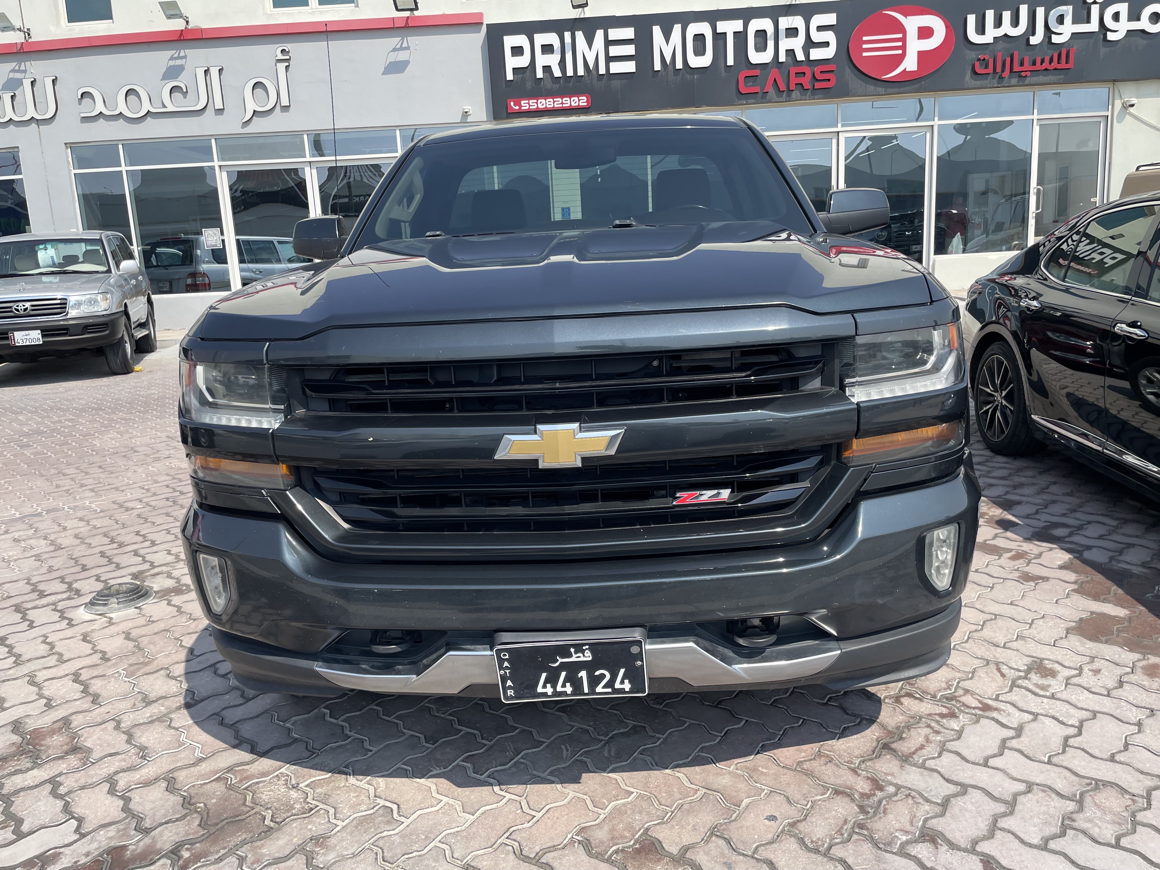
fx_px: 871
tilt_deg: -10.3
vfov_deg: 53.1
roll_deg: +2.4
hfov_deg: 67.3
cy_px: 435
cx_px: 580
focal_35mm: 26
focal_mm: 4.2
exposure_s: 1/2398
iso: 32
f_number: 1.6
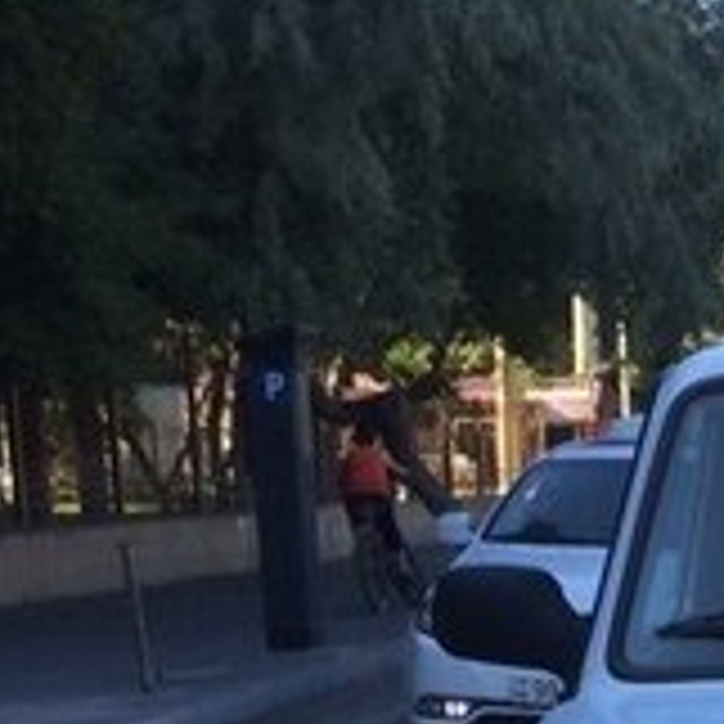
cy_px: 1014
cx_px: 1039
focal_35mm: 105
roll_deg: +0.3
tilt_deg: -13.3
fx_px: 2485
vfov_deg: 15.5
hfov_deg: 15.5
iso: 32
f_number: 2.2
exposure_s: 1/461
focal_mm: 4.15
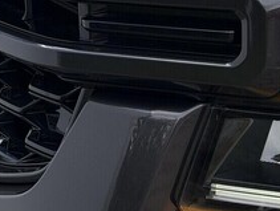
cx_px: 324
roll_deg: +1.3
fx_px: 1013
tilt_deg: -12.7
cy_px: 39
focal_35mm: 125
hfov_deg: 15.3
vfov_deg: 11.8
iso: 64
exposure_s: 1/2577
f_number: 1.78
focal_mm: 6.76
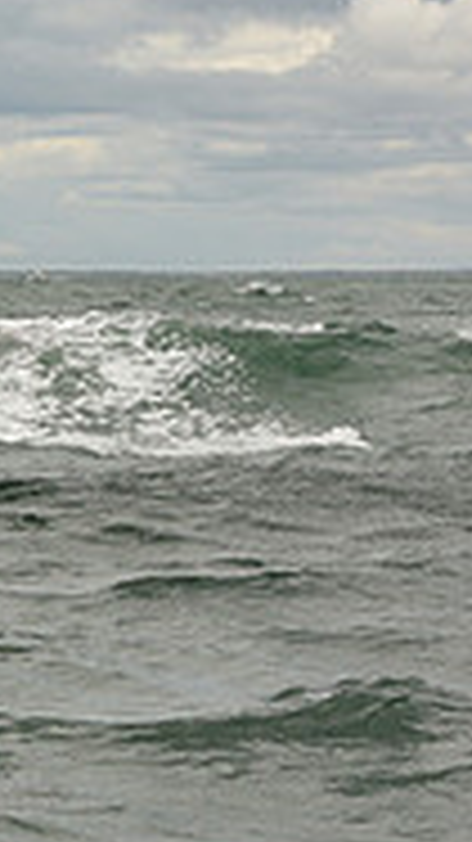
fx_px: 5058
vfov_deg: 9.5
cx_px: -805
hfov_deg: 5.1
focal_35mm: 227
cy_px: 227
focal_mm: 70
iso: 320
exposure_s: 1/800
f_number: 11
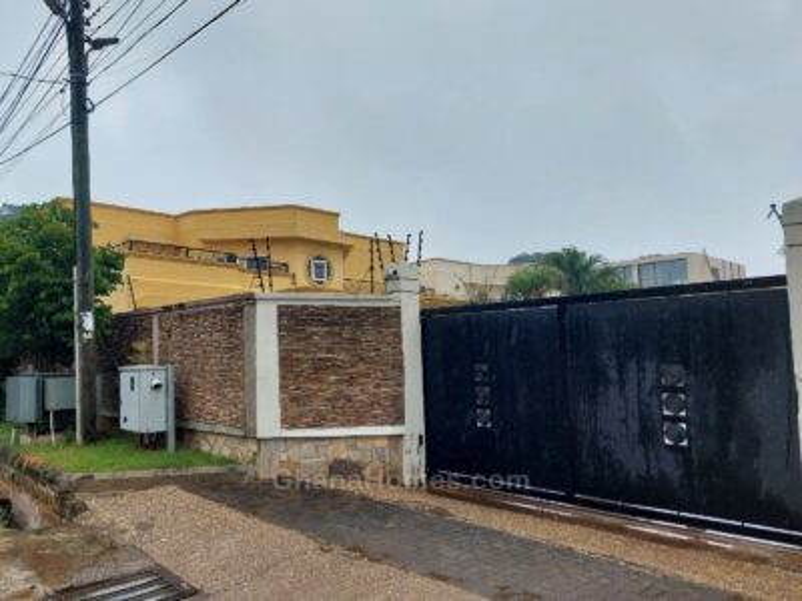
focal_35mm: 25
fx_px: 579
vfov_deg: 54.9
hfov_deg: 69.4
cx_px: 401
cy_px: 300
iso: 40
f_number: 1.8
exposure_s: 1/755
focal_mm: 5.23
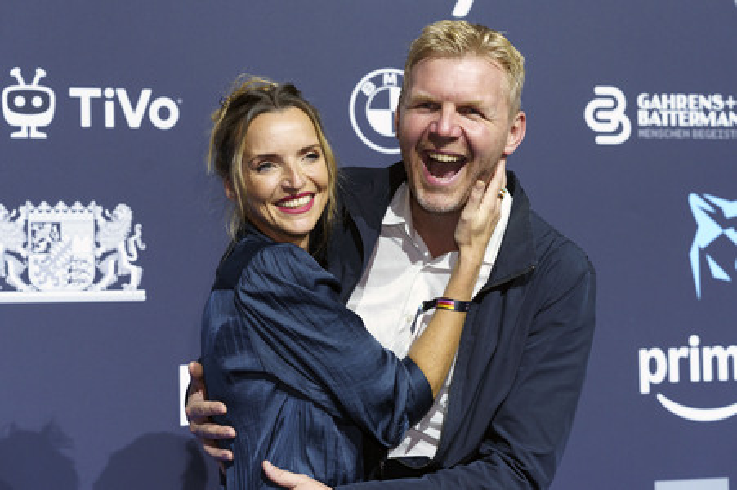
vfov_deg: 19.4
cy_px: 245
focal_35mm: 70
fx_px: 1432
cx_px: 368
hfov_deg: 28.9
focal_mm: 70
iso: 1250
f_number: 4.5
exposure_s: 1/250
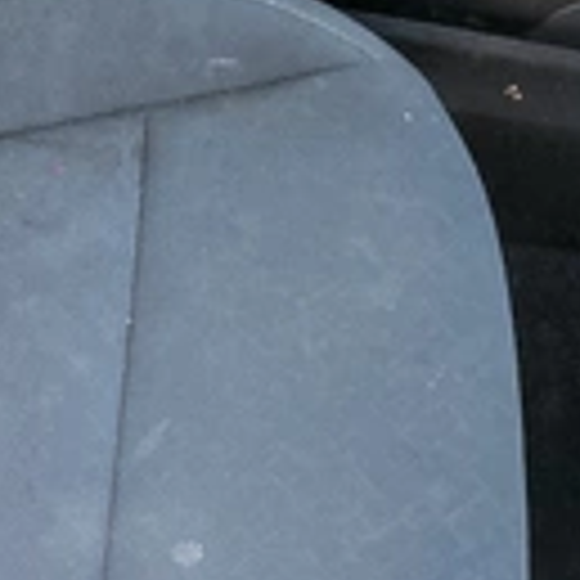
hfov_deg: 20.4
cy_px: 499
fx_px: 1460
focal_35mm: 77
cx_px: -189
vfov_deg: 22.0
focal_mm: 3
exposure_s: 1/122
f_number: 1.8
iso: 50
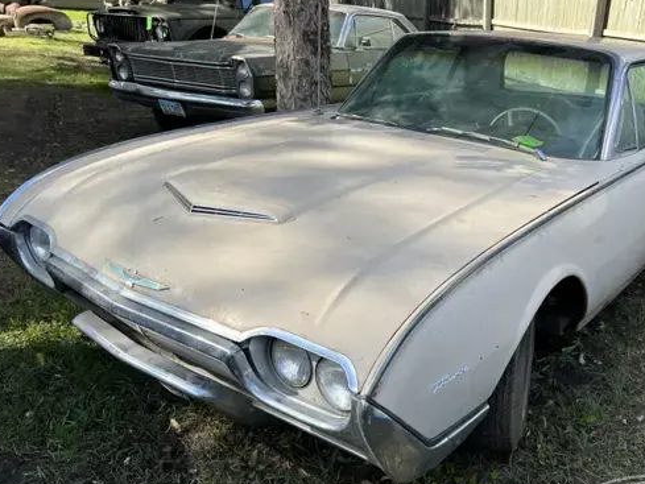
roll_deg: -3.3
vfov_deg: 41.8
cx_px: 383
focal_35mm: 34
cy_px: 247
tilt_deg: -22.5
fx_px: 634
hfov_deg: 53.6
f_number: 1.5
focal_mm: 5.7
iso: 50
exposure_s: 1/1511
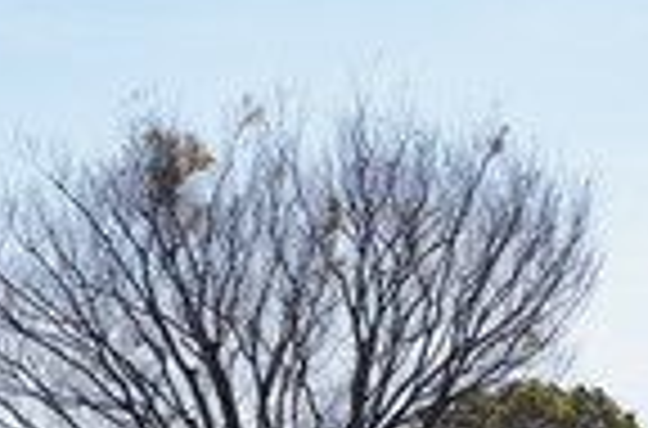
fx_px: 3455
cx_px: -68
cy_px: 426
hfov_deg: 10.6
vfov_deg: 7.1
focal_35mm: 193
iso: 200
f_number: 9
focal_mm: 41
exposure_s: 1/500
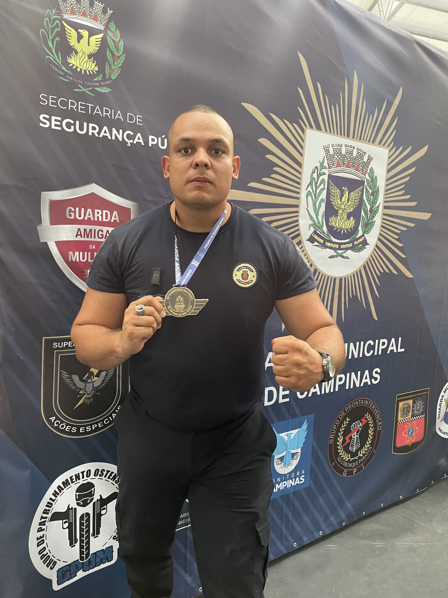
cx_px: 224
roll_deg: -2.9
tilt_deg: -7.0
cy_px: 299
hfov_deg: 53.1
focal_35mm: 26
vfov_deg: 67.3
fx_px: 449
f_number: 1.6
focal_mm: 4.2
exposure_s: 1/60
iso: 250
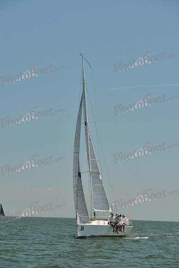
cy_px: 134
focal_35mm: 100
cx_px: 90
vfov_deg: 20.4
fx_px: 745
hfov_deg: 13.7
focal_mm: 100
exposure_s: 1/640
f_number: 7.1
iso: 200
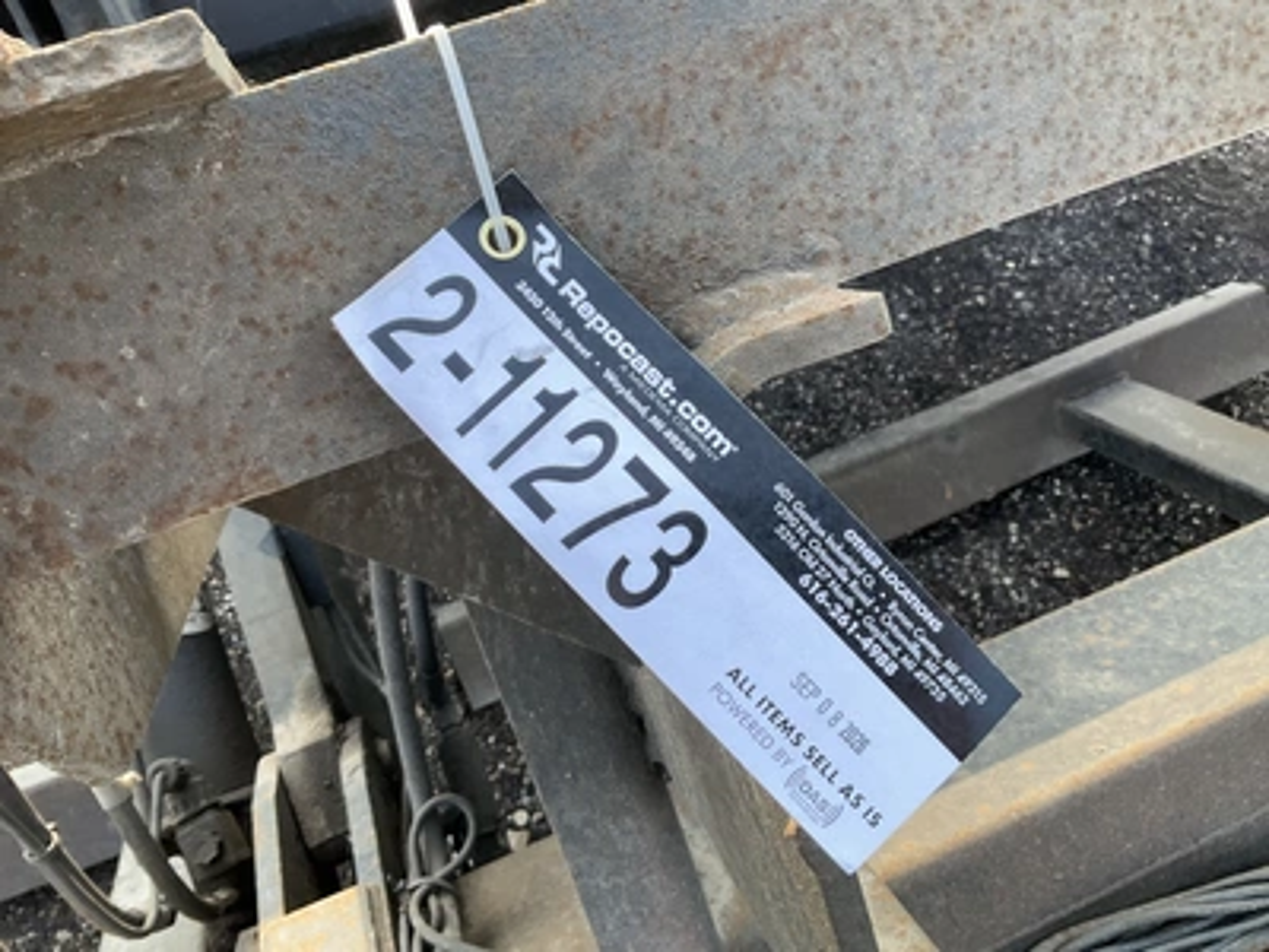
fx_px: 1063
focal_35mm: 29
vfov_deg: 48.2
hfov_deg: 61.7
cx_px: 634
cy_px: 476
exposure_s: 1/171
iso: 20
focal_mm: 3
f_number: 1.8
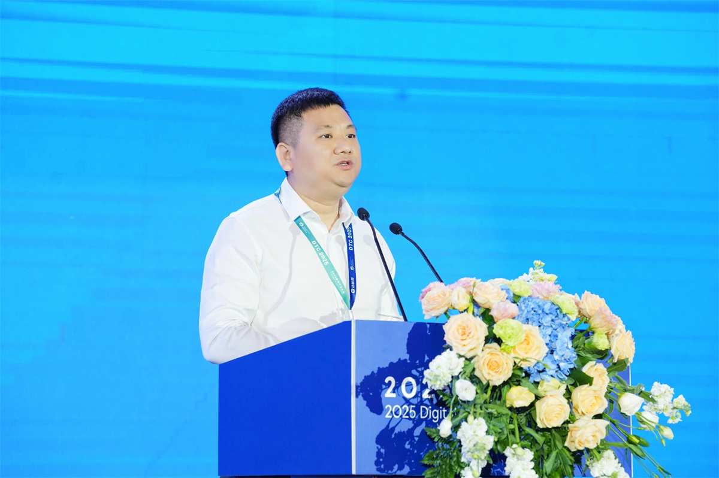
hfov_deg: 15.3
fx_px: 2674
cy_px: 239
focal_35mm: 134
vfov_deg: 10.2
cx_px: 360
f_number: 5
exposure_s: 1/200
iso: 1600
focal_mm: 134
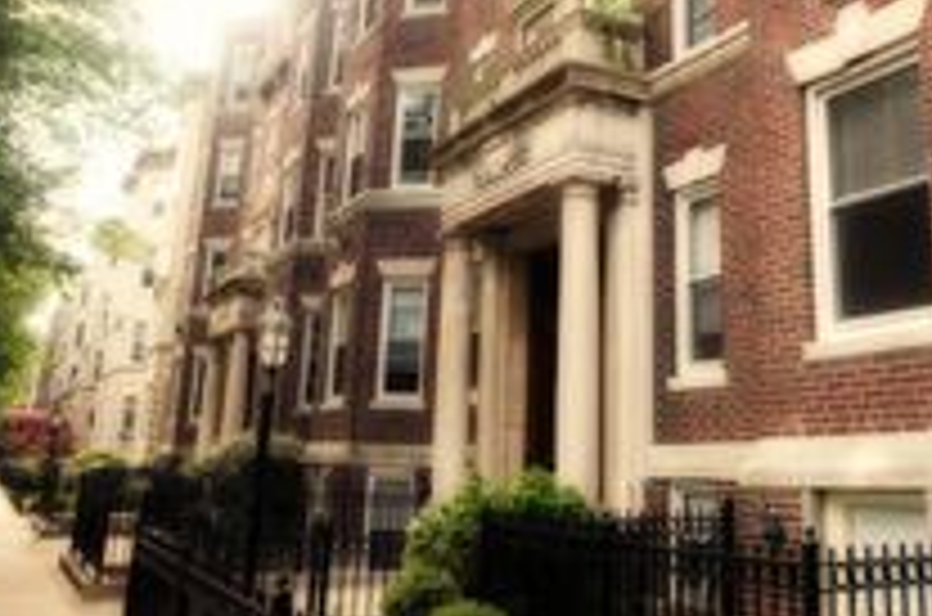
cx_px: 590
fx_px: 956
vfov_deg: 34.9
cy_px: 142
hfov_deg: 51.4
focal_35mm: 37
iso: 200
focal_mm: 17
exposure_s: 1/60
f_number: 8
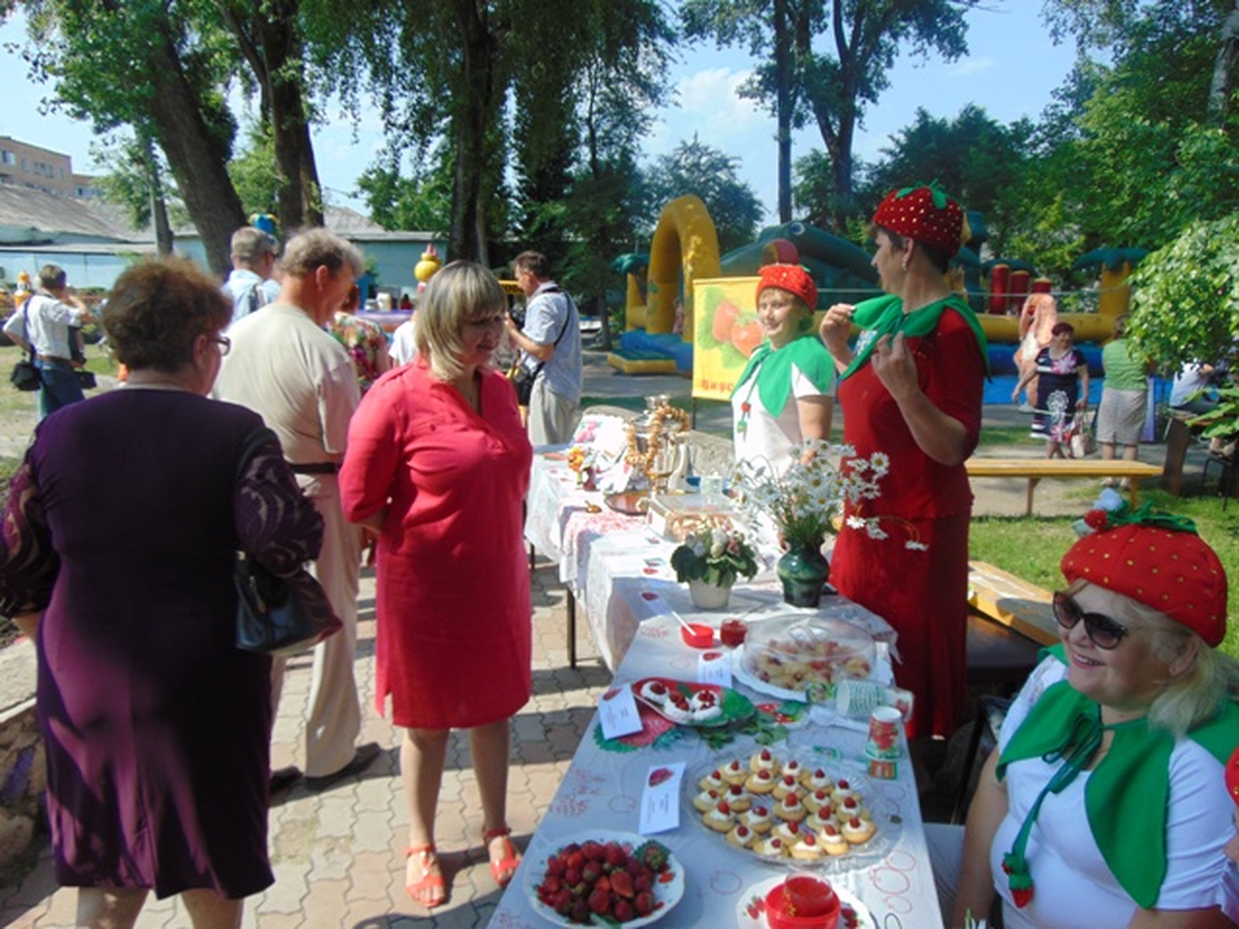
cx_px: 620
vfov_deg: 54.9
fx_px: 895
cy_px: 464
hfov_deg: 69.4
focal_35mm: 25
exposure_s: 1/800
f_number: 3
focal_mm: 4.5
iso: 80
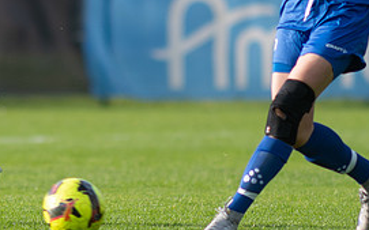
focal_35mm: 1397
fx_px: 14040
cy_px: 22
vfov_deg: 0.9
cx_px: -70
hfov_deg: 1.5
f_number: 3.2
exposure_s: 1/1250
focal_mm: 300
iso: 100
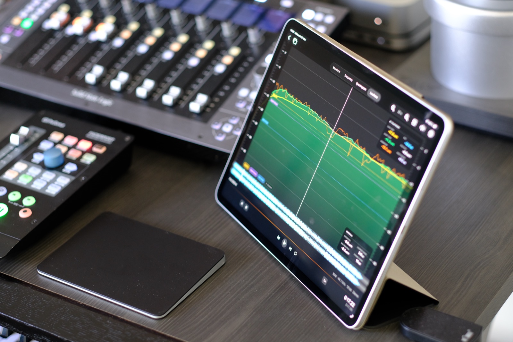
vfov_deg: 16.3
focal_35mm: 84
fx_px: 1197
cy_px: 171
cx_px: 256
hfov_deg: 24.2
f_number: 2
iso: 800
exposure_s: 1/56
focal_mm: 56
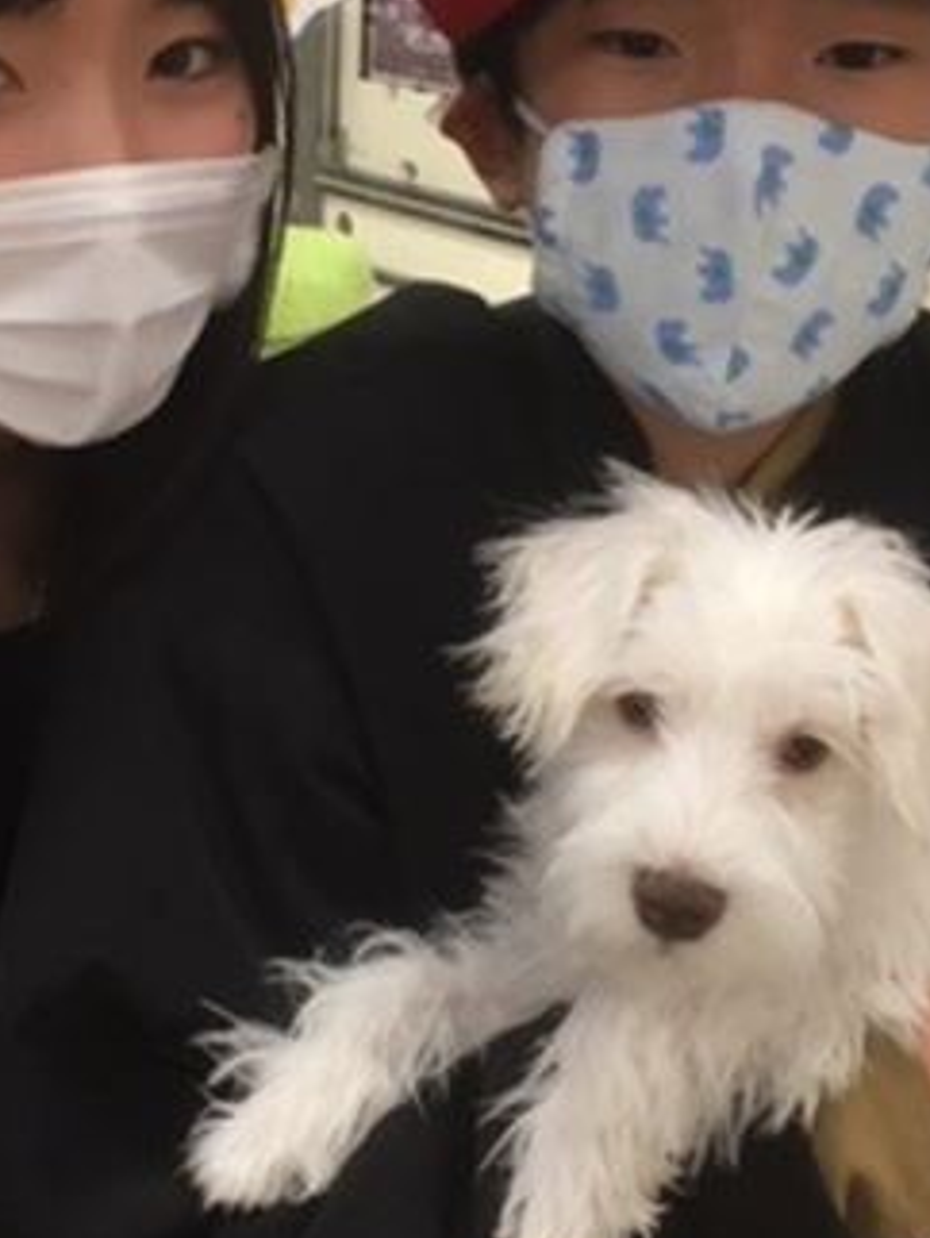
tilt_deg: -14.6
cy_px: 611
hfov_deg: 20.5
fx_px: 2576
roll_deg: -1.5
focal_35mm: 72
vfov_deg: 27.0
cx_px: 496
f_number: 2.2
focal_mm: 4.15
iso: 80
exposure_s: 1/33
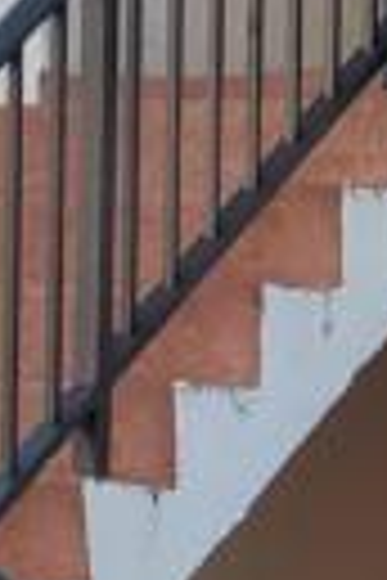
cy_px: 261
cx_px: -45
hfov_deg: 5.4
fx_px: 4063
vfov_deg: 8.2
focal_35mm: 252
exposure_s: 1/120
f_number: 2.4
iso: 50
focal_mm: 6
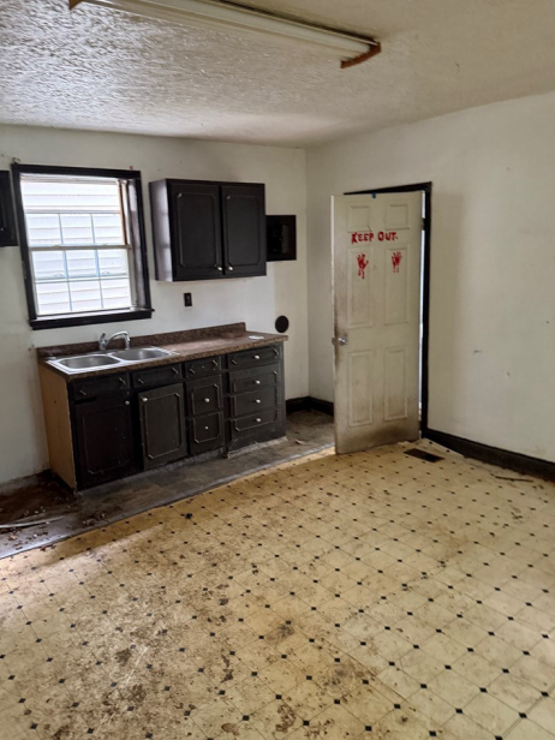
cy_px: 379
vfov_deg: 67.3
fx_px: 556
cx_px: 257
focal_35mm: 26
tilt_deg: -9.6
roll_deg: +2.5
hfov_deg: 53.0
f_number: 1.78
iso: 800
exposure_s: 1/59
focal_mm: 6.76
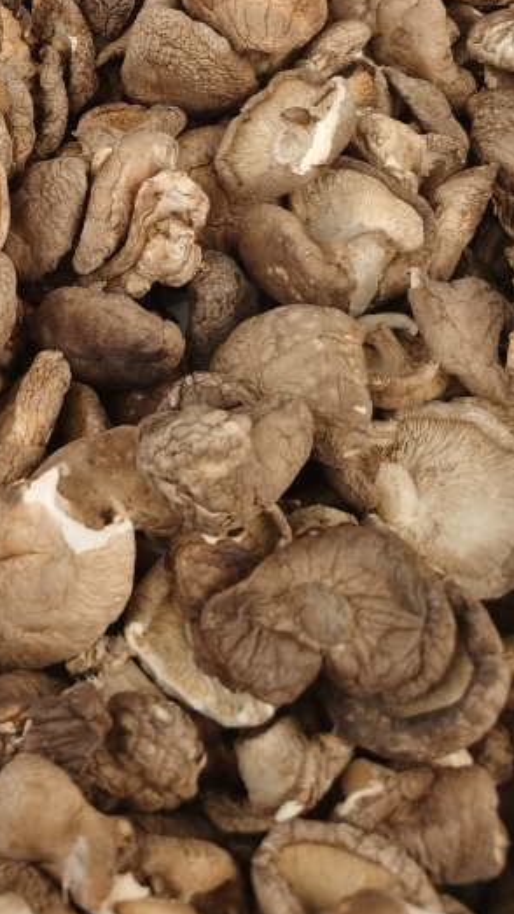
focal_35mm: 60
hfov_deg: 18.8
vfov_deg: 33.2
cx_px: -128
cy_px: 102
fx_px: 1454
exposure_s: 1/716
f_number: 1.6
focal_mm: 5.56
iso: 50
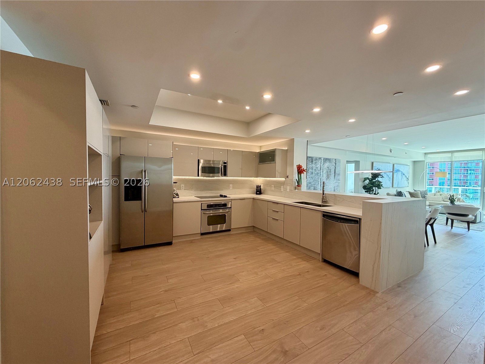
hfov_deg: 102.1
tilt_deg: -2.2
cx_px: 242
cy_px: 182
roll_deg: -0.3
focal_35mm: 14
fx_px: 196
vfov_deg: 85.7
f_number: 2.2
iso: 200
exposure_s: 1/120
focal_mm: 2.22
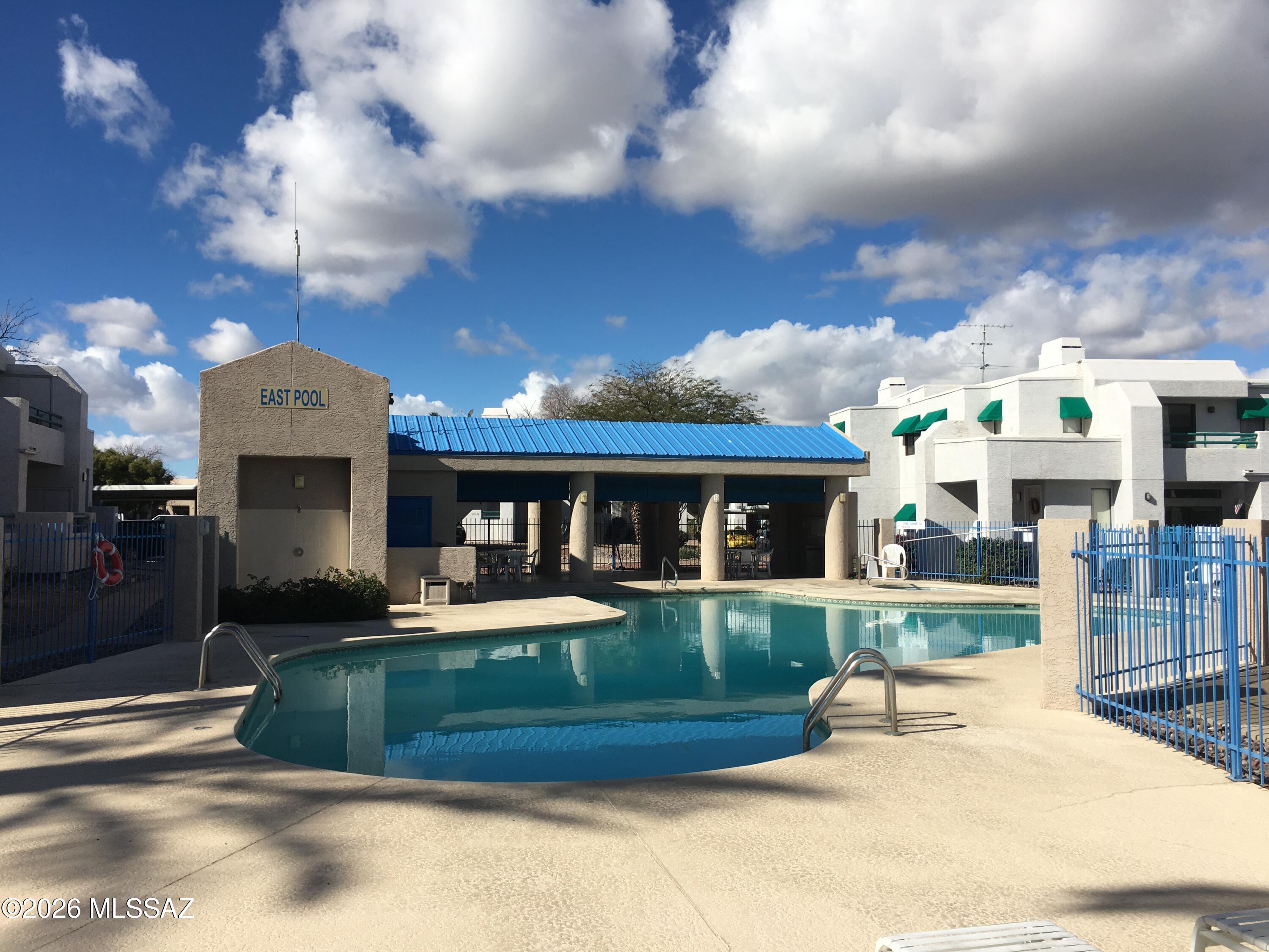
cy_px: 476
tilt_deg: +2.8
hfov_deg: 61.7
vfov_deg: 48.2
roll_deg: +1.7
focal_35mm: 29
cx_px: 634
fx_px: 1063
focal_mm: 4.15
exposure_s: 1/2747
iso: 25
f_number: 2.2
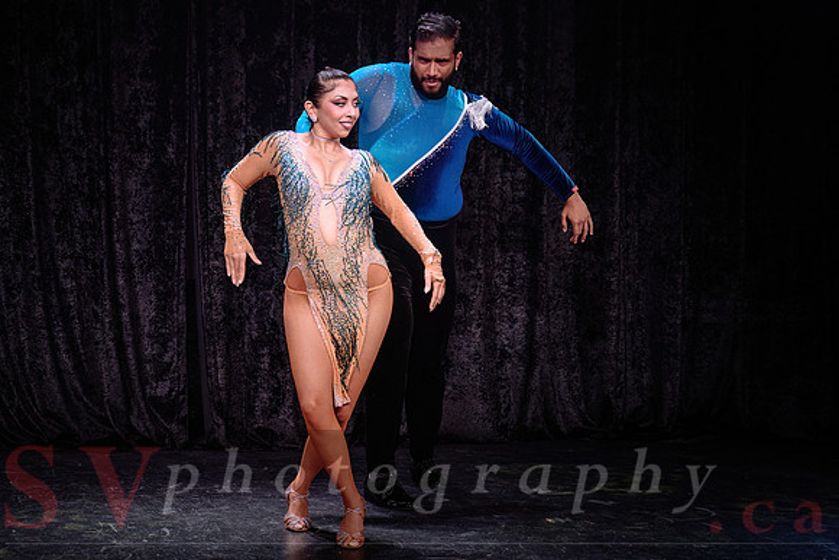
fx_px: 1616
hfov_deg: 29.1
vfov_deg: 19.6
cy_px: 207
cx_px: 352
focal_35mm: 69
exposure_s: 1/500
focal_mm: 45
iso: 1600
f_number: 3.2
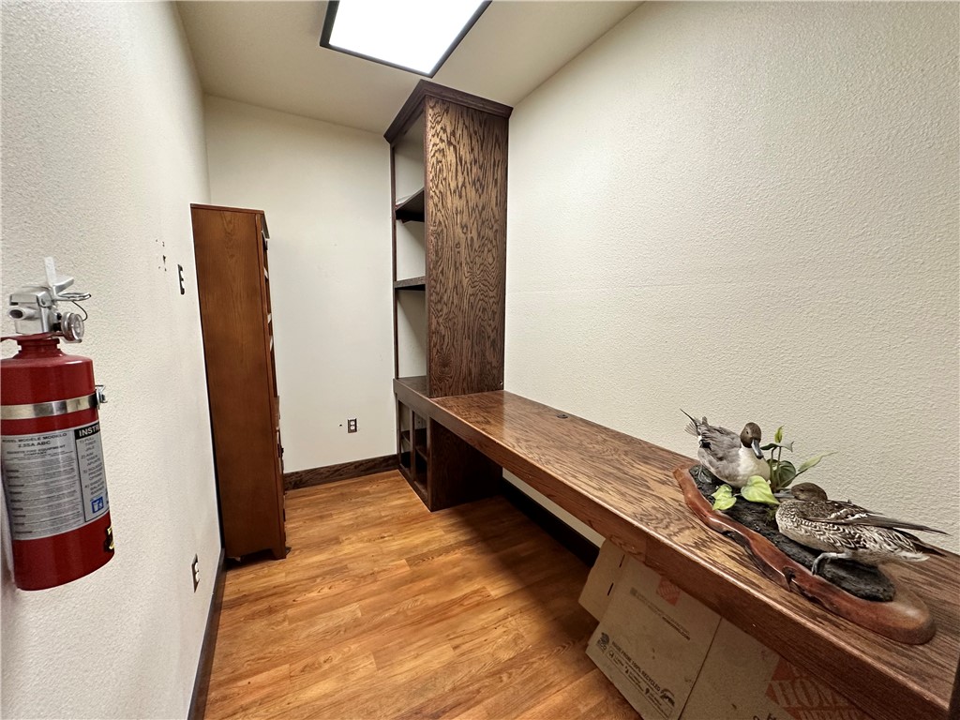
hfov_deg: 102.1
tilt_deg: -7.5
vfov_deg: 85.7
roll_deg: -1.2
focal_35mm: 14
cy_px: 360
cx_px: 480
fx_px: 388
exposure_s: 1/120
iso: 250
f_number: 2.2
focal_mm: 2.22
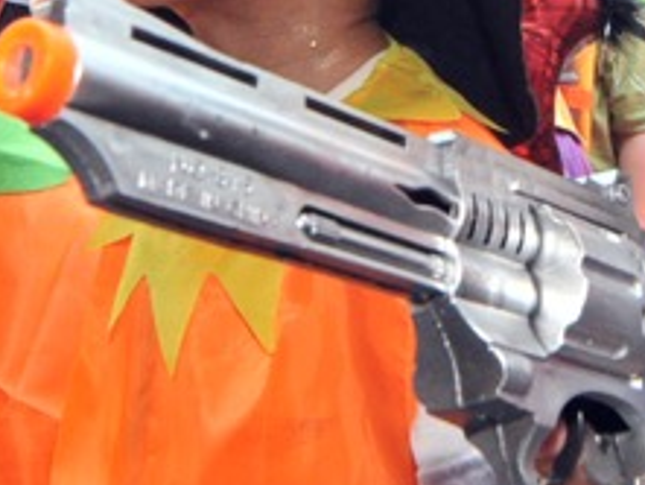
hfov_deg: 26.5
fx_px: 1361
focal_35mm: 73
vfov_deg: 20.1
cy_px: 137
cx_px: 423
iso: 3200
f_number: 8
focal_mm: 14
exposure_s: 1/1000
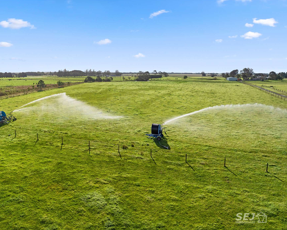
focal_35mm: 26
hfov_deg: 65.9
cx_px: 132
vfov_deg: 54.9
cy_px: 113
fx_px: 221
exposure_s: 1/4000
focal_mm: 12.29
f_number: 2.8
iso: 100
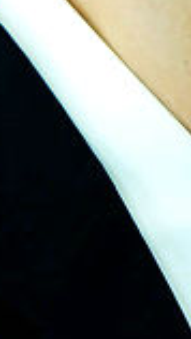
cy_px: -163
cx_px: 483
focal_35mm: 1847
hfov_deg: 0.7
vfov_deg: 1.2
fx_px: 16612
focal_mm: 155
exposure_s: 1/500
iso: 800
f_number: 3.2
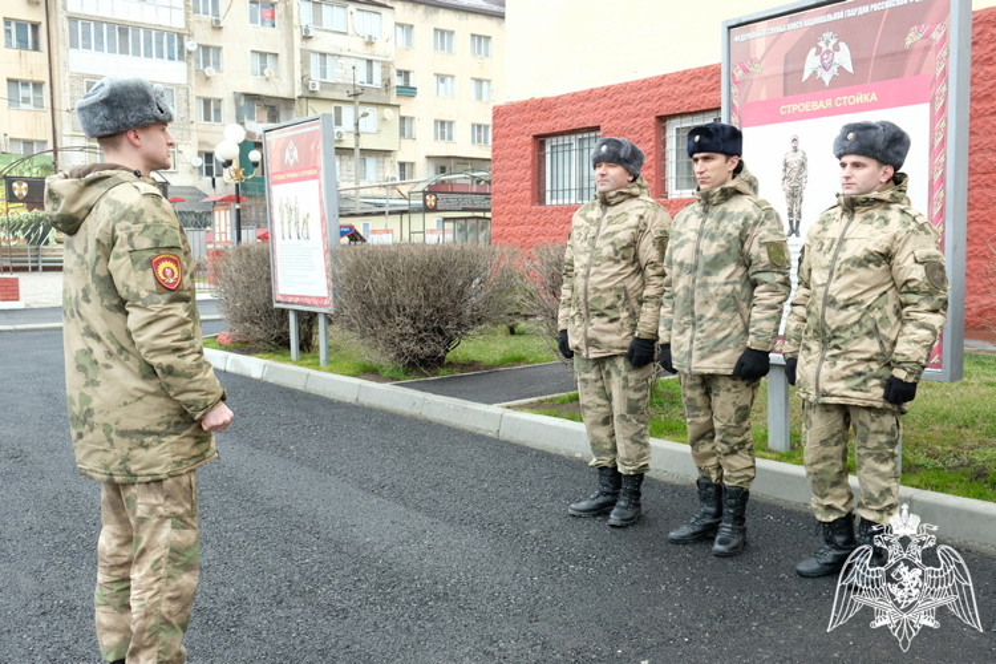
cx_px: 498
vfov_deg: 40.0
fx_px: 913
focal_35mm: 33
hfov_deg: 57.2
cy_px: 332
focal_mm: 22.3
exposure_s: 1/200
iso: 800
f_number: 5.6
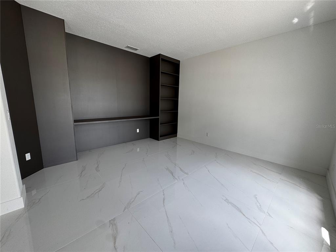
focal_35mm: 14
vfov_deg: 85.7
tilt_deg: -10.5
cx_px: 168
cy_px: 126
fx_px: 136
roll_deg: -1.4
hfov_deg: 102.1
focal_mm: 2.22
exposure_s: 1/161
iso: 40
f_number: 2.2
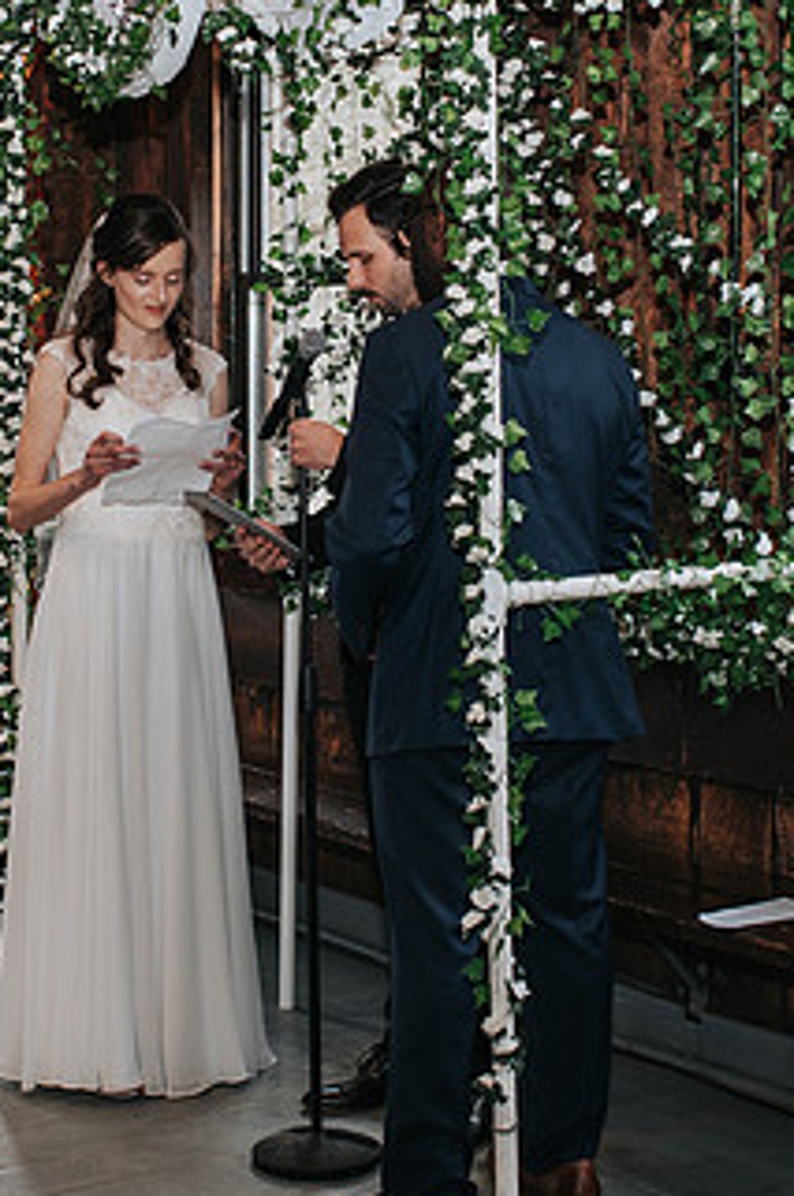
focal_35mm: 75
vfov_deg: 26.9
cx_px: 257
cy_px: 410
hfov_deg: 18.1
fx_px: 2489
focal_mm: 35
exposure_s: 1/200
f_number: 3.2
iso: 1000
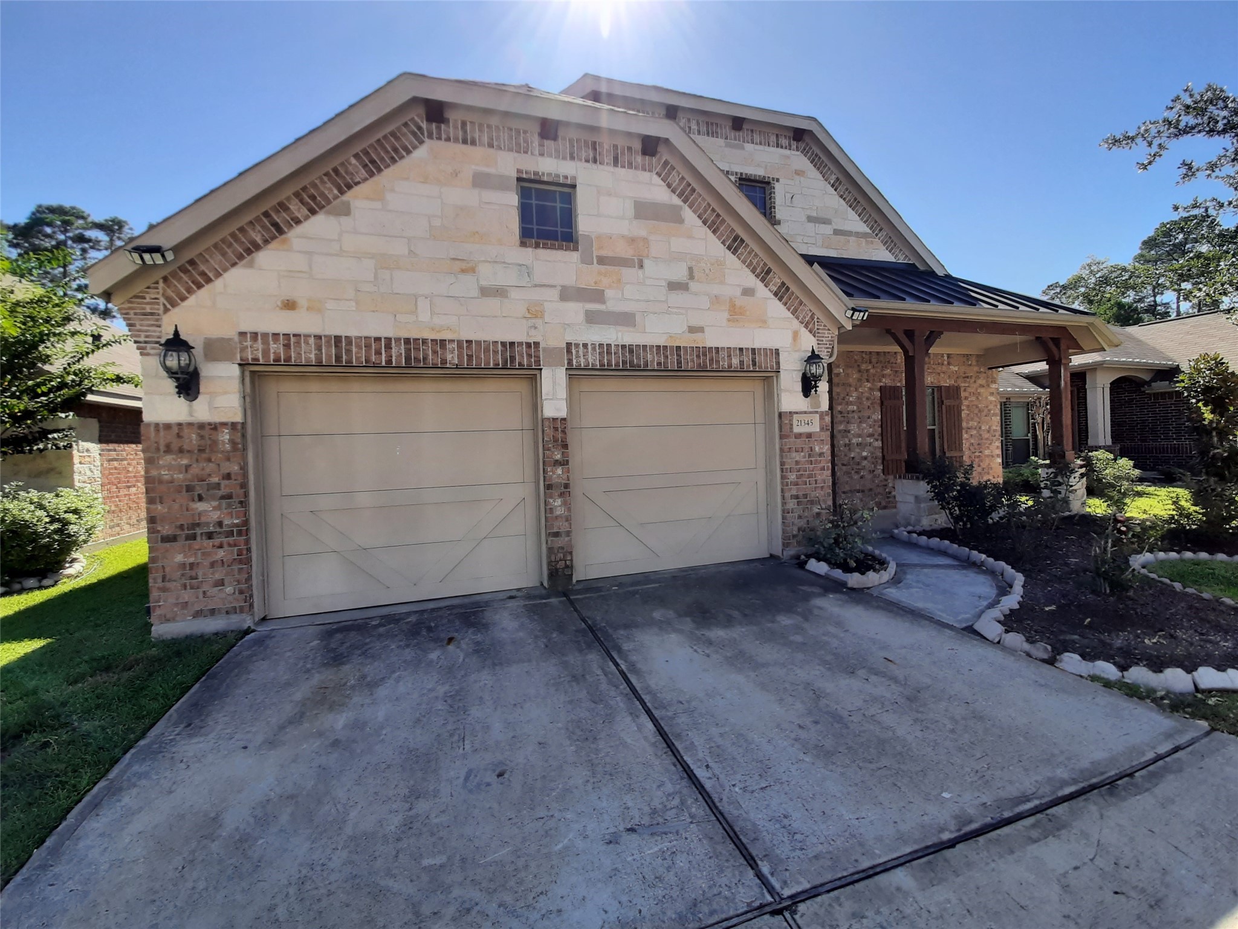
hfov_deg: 106.2
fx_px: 465
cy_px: 464
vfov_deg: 89.9
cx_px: 619
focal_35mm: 13
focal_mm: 1.42
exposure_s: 1/597
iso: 40
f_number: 2.2
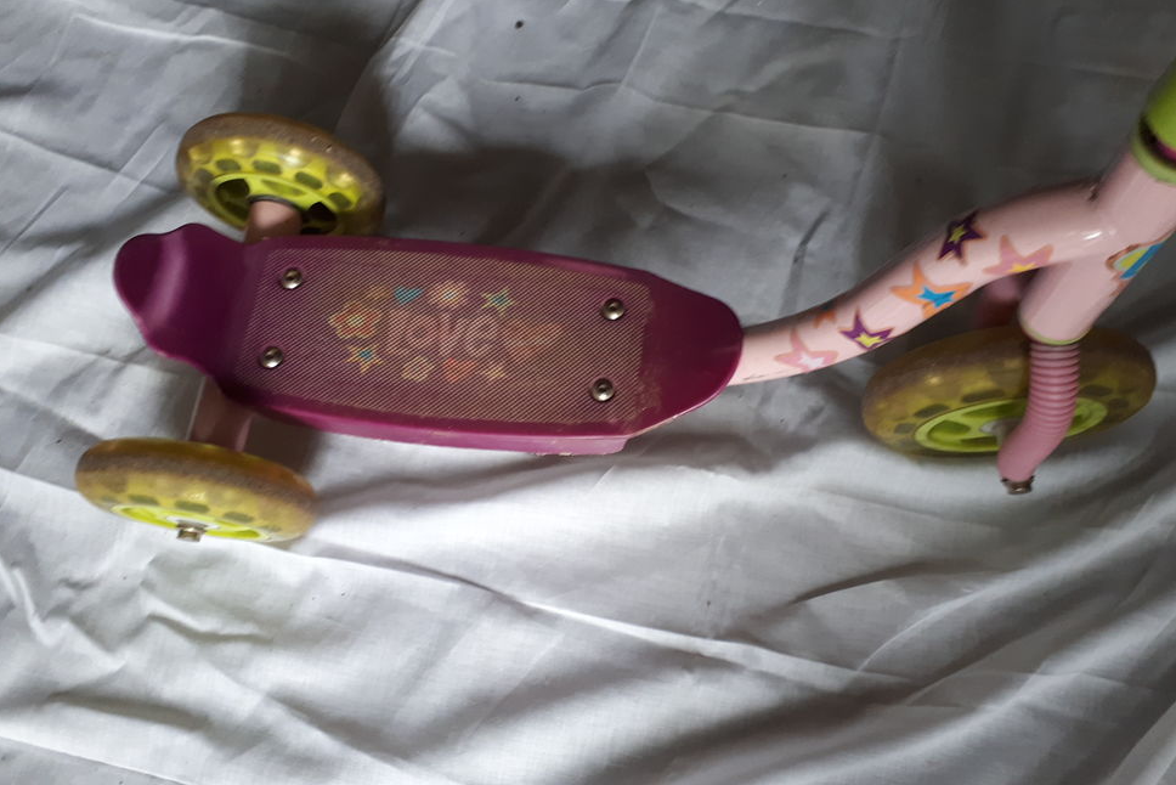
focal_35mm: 29
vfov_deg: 45.0
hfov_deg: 63.6
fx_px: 948
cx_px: 599
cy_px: 366
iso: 160
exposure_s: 1/25
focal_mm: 3.6
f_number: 1.9
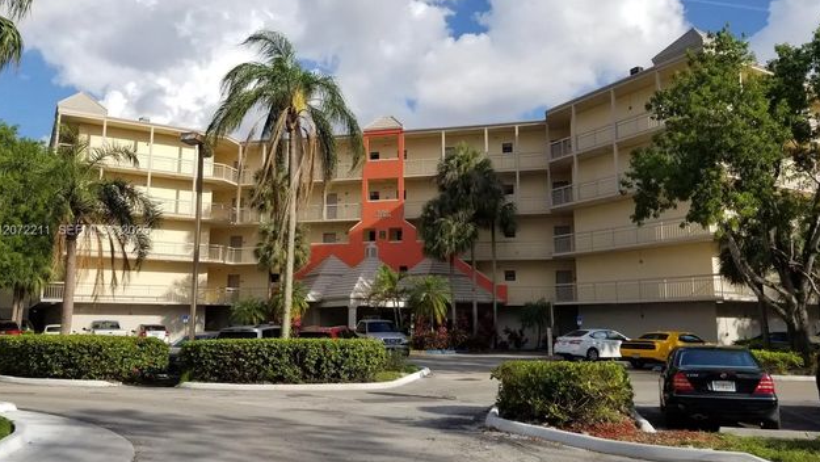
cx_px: 405
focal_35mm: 29
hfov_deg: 66.0
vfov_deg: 40.2
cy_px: 231
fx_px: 631
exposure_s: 1/2928
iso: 50
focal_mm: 4.25
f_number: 1.7
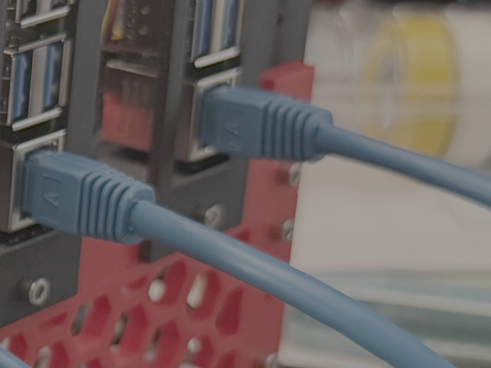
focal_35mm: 122
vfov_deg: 12.1
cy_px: 303
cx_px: -294
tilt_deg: -23.4
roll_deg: +0.7
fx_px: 1730
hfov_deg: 14.8
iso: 640
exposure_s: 1/40
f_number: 1.78
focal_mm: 6.76
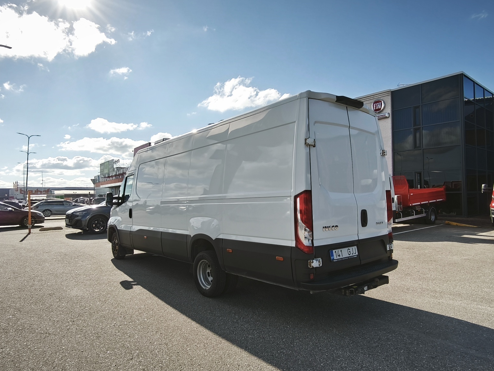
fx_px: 343
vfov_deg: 56.8
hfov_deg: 71.6
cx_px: 250
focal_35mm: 24
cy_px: 187
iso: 50
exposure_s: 1/381
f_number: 2.2
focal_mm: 1.91
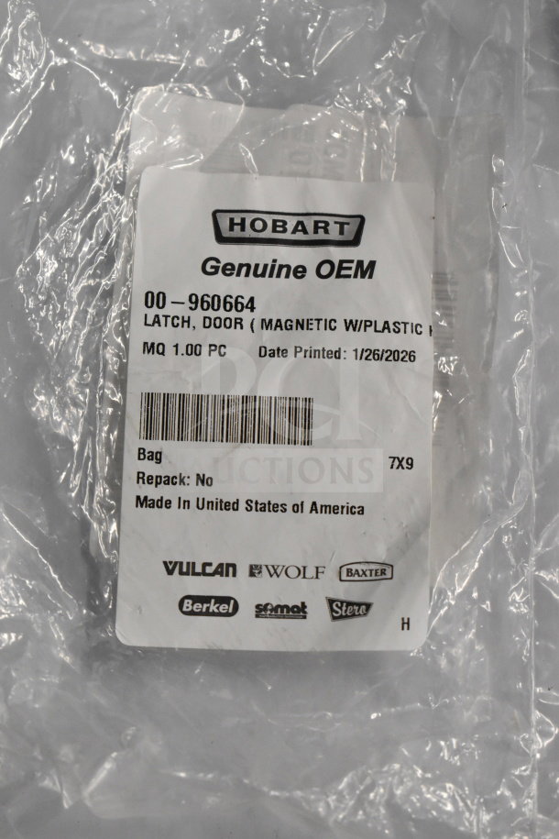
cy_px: 420
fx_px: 1921
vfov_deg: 24.6
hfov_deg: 16.6
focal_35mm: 82
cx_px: 280
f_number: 5.6
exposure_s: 1/100
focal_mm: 55
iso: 4500
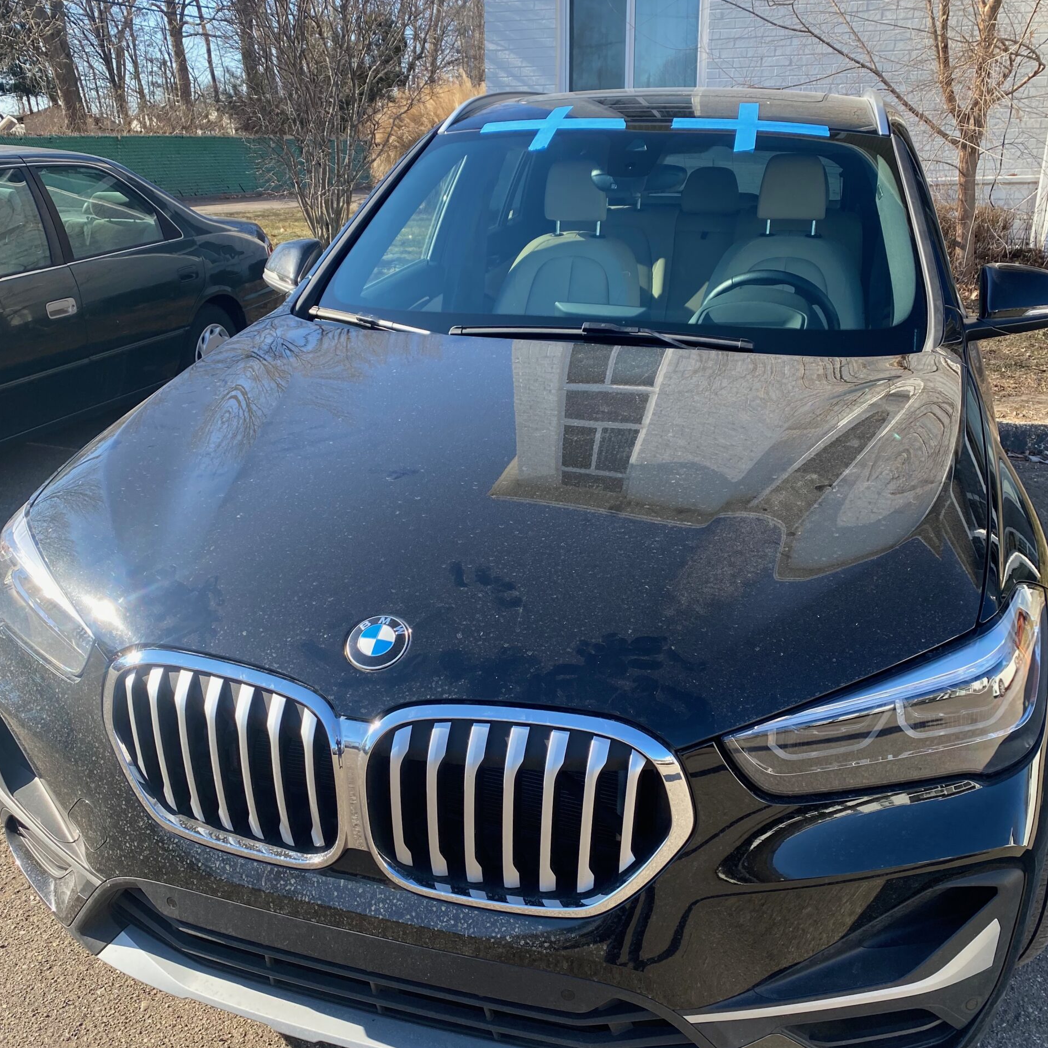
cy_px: 525
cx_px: 518
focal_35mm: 31
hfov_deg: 52.5
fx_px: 1062
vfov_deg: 52.5
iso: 32
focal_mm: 4.25
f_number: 1.8
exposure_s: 1/582
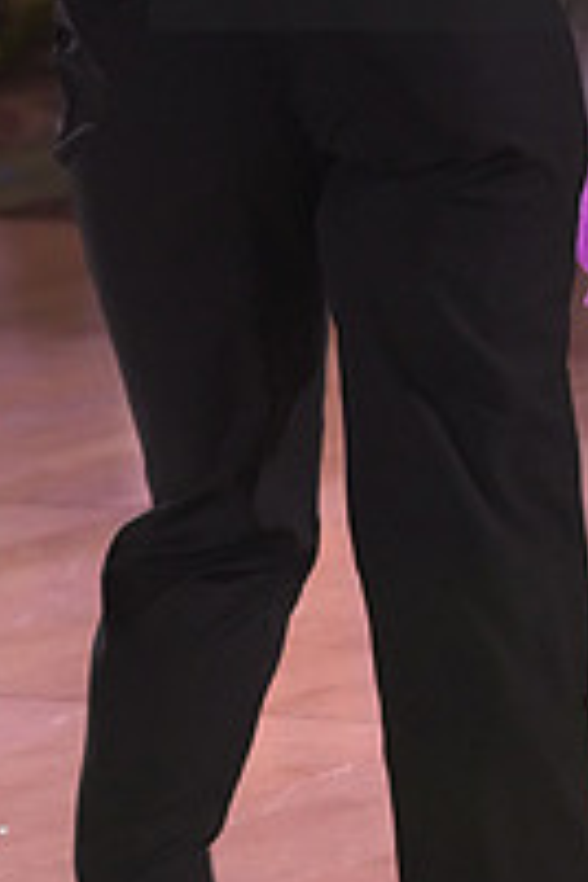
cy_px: -114
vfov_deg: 4.7
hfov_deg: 3.2
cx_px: 757
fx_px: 10657
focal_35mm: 435
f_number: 6.3
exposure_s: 1/320
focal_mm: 151
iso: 5000
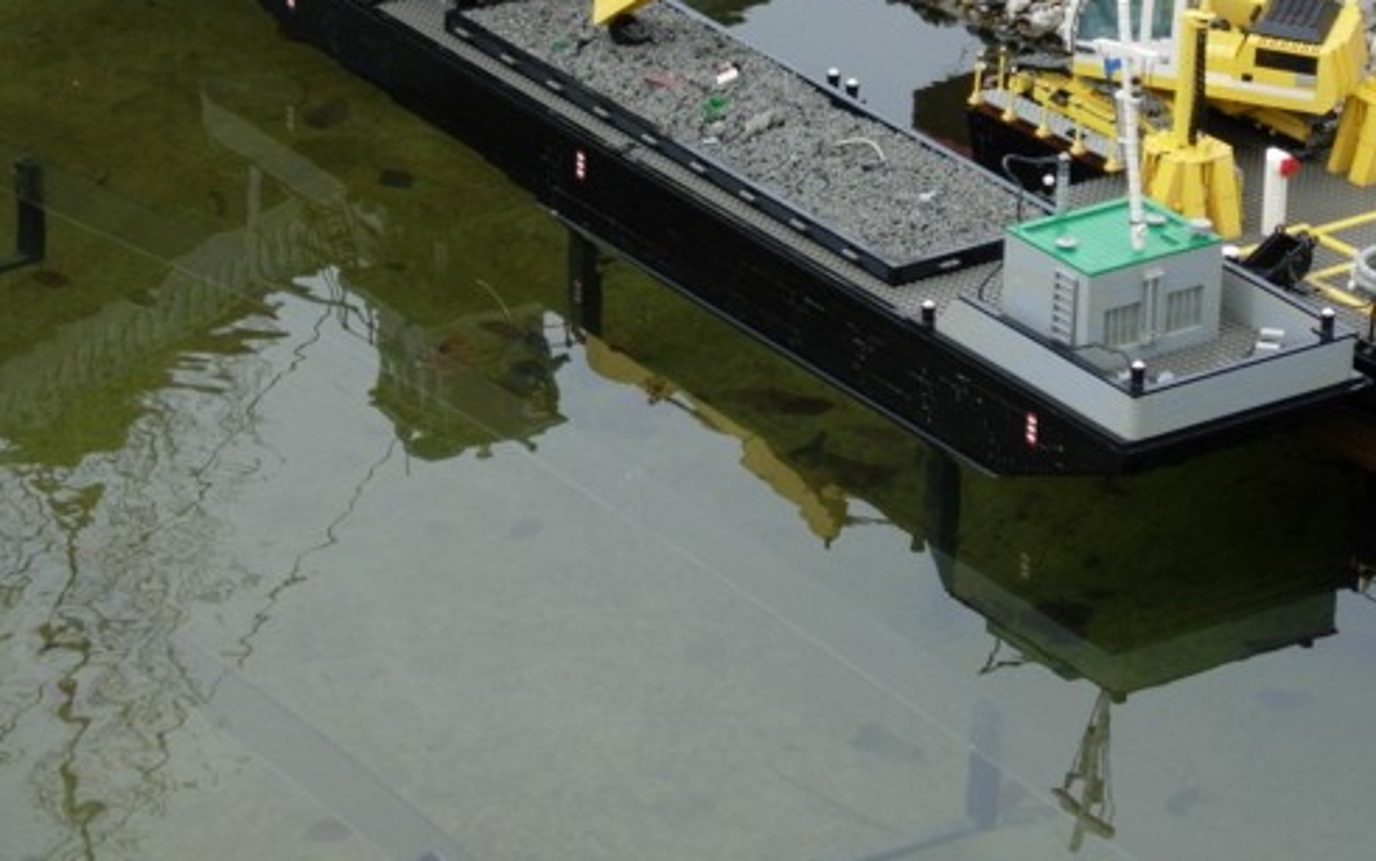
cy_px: 42
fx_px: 7313
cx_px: 936
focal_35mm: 195
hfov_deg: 10.7
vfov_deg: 6.7
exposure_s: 1/215
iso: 64
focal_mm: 23.4
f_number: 4.9
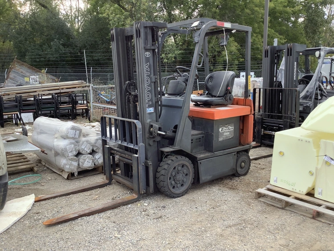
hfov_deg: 58.3
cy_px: 126
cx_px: 167
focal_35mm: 31
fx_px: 299
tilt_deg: -10.5
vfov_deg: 45.5
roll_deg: -1.1
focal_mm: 3.3
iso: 32
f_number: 2.4
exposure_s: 1/100
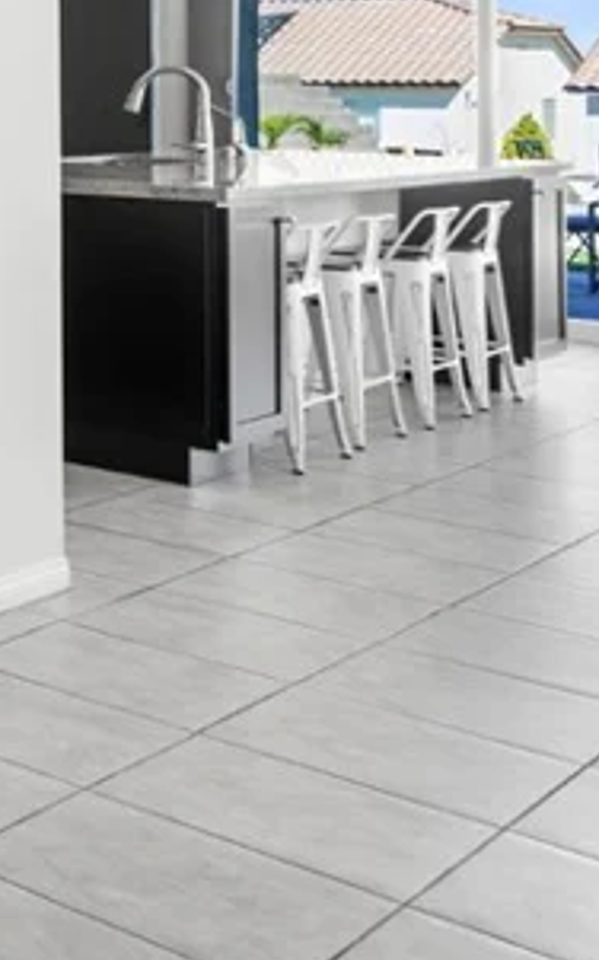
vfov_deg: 32.6
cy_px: 69
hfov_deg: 13.5
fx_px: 1542
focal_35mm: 59
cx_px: -949
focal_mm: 17
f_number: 8
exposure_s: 1/8
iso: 400
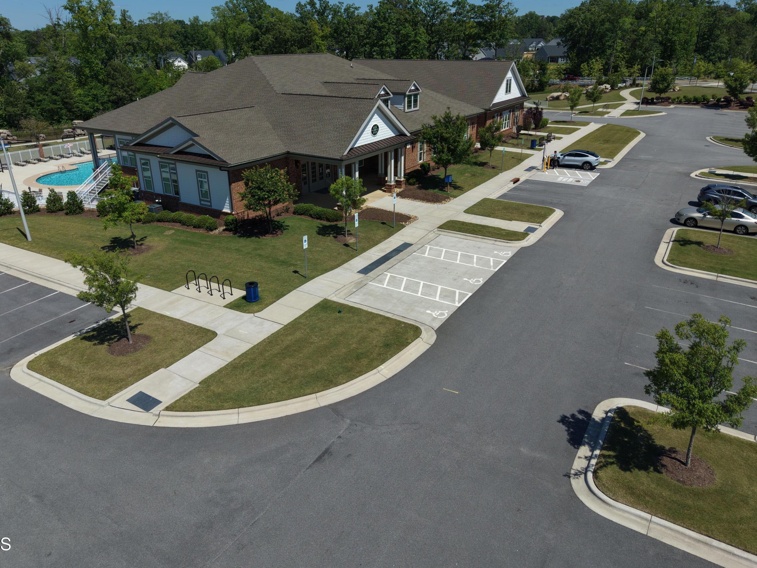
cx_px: 372
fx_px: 569
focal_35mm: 26
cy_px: 265
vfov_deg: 53.0
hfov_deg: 67.3
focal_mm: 8.67
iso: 140
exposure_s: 1/8000
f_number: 1.8
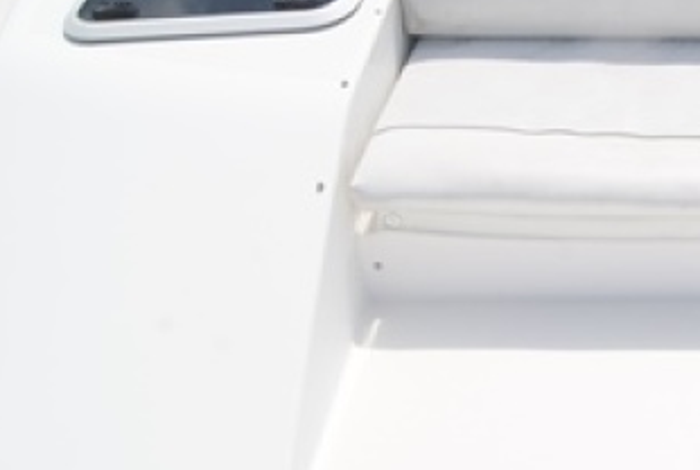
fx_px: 1520
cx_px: 934
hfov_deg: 22.8
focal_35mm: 78
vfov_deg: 17.2
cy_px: 2
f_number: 16
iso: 100
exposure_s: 1/160
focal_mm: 18
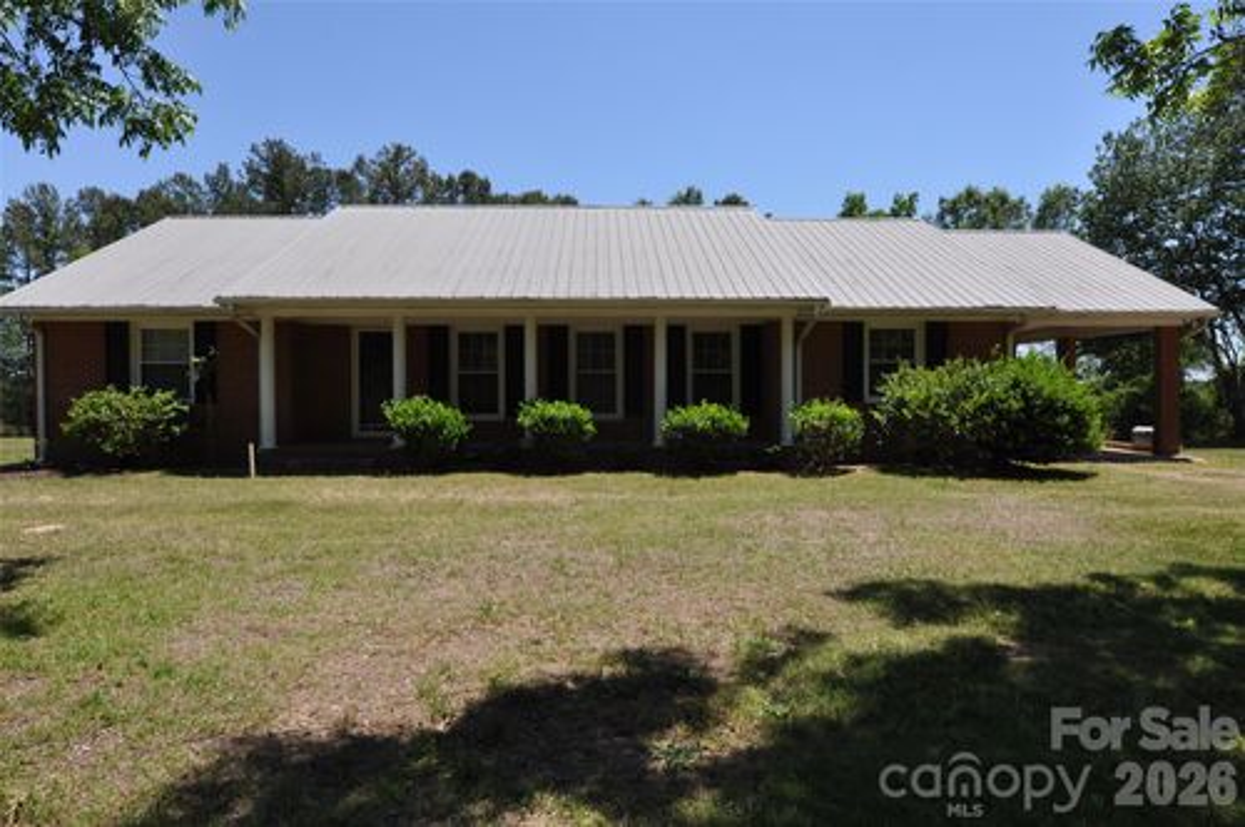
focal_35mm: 21
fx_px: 725
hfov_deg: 81.3
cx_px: 622
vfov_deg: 59.4
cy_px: 414
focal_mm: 14
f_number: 7.1
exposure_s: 1/200
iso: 250
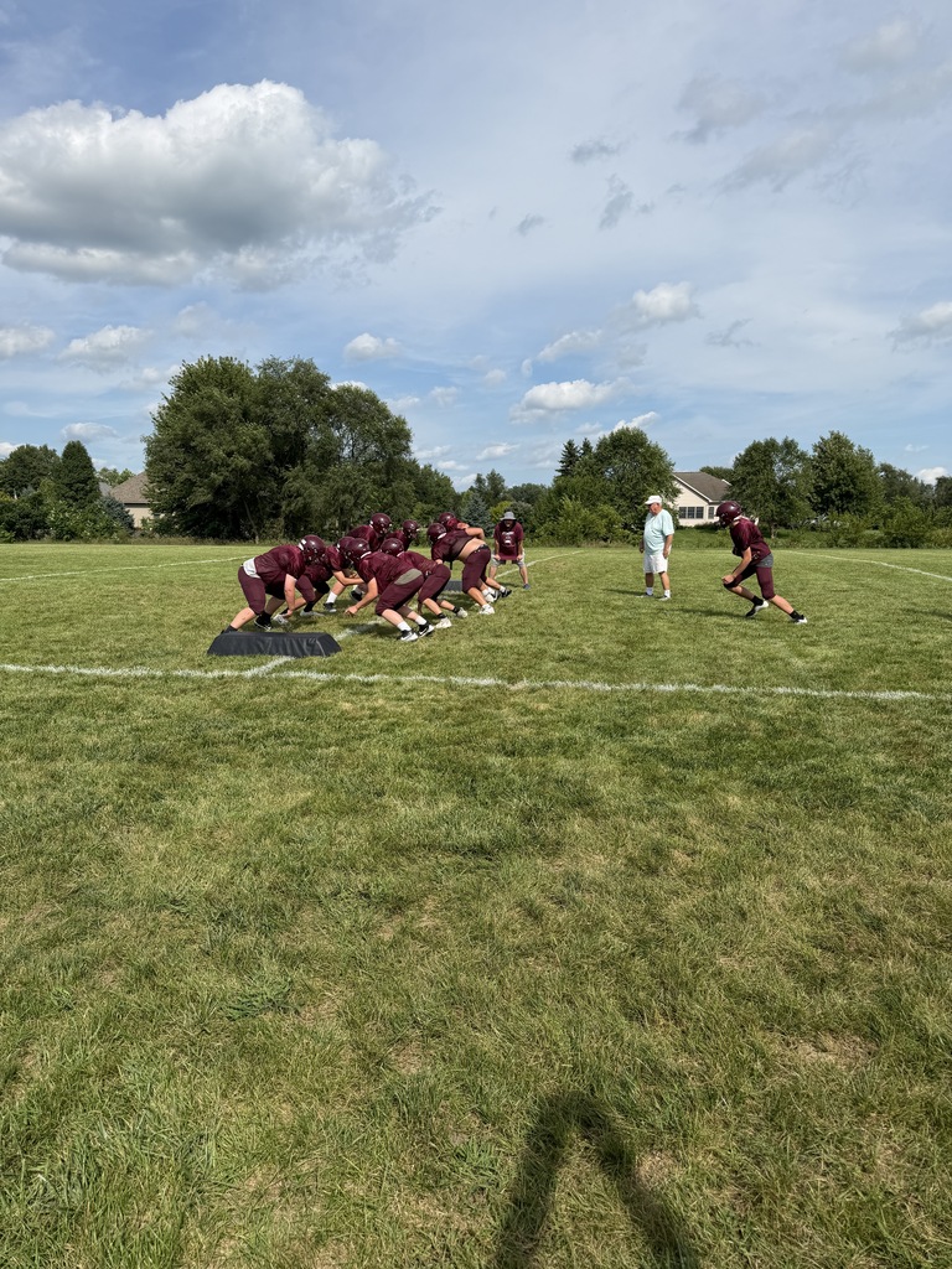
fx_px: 880
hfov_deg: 56.8
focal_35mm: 24
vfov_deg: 71.6
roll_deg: +0.9
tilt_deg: -7.6
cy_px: 634
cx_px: 476
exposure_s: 1/5319
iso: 80
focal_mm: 6.76
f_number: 1.78
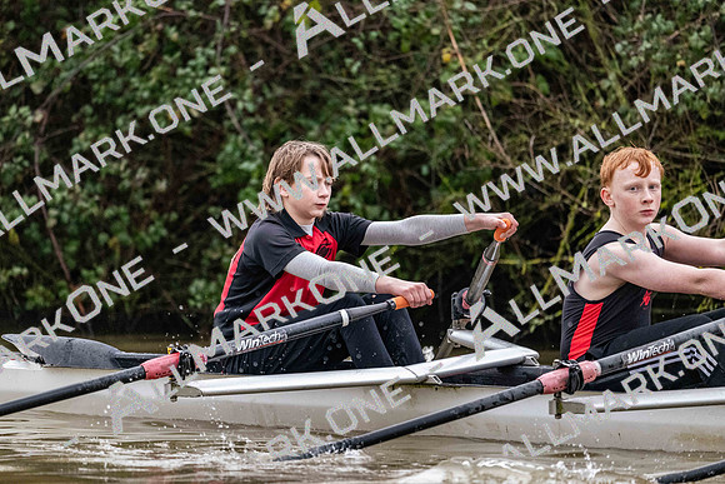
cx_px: 362
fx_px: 8057
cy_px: 242
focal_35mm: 400
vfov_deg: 3.4
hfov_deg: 5.2
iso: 5600
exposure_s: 1/1600
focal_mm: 400
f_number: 4.5
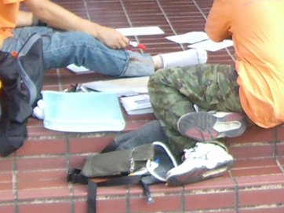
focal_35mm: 168
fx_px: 1377
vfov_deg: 8.7
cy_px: -57
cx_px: 370
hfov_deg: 11.5
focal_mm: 6.2
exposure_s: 1/160
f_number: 2.7
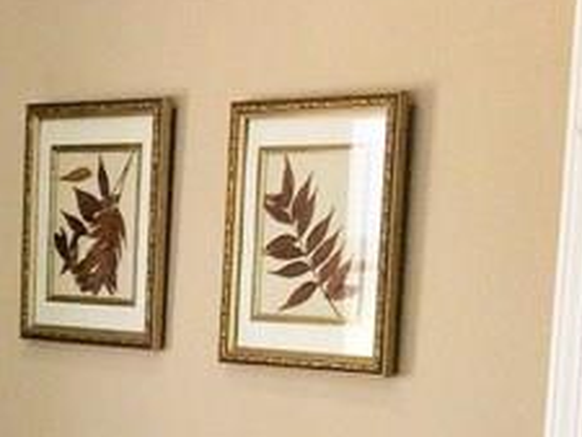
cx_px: -541
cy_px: 481
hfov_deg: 13.1
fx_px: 2221
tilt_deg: -6.4
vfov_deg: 11.1
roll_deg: -1.1
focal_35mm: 132
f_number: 2.2
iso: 32
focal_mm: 4.15
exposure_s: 1/159
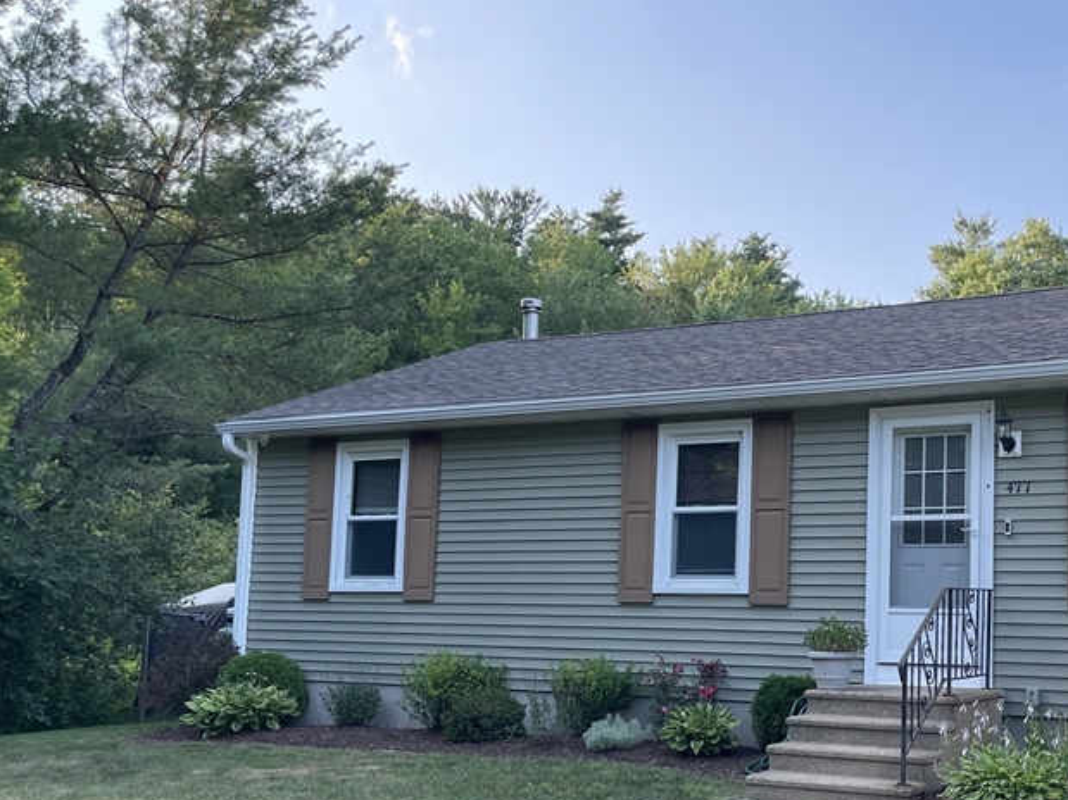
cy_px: 548
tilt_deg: +3.4
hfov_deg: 42.8
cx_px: 773
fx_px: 1326
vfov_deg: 33.2
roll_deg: -1.3
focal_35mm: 43
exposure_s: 1/636
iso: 50
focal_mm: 4.2
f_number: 1.6
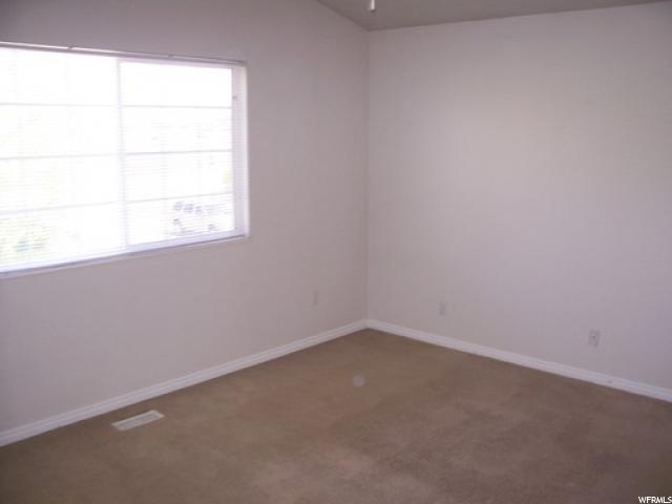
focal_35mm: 34
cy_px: 252
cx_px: 336
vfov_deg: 41.8
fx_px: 660
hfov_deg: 54.0
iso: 80
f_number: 2.7
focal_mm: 5.6
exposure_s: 1/60
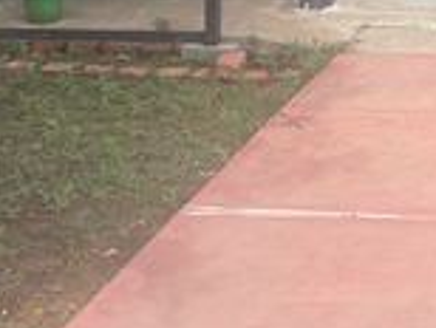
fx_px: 1022
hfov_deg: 23.5
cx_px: 388
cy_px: -106
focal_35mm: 81
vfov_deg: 17.1
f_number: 1.6
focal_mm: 5.1
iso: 32
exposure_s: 1/2203
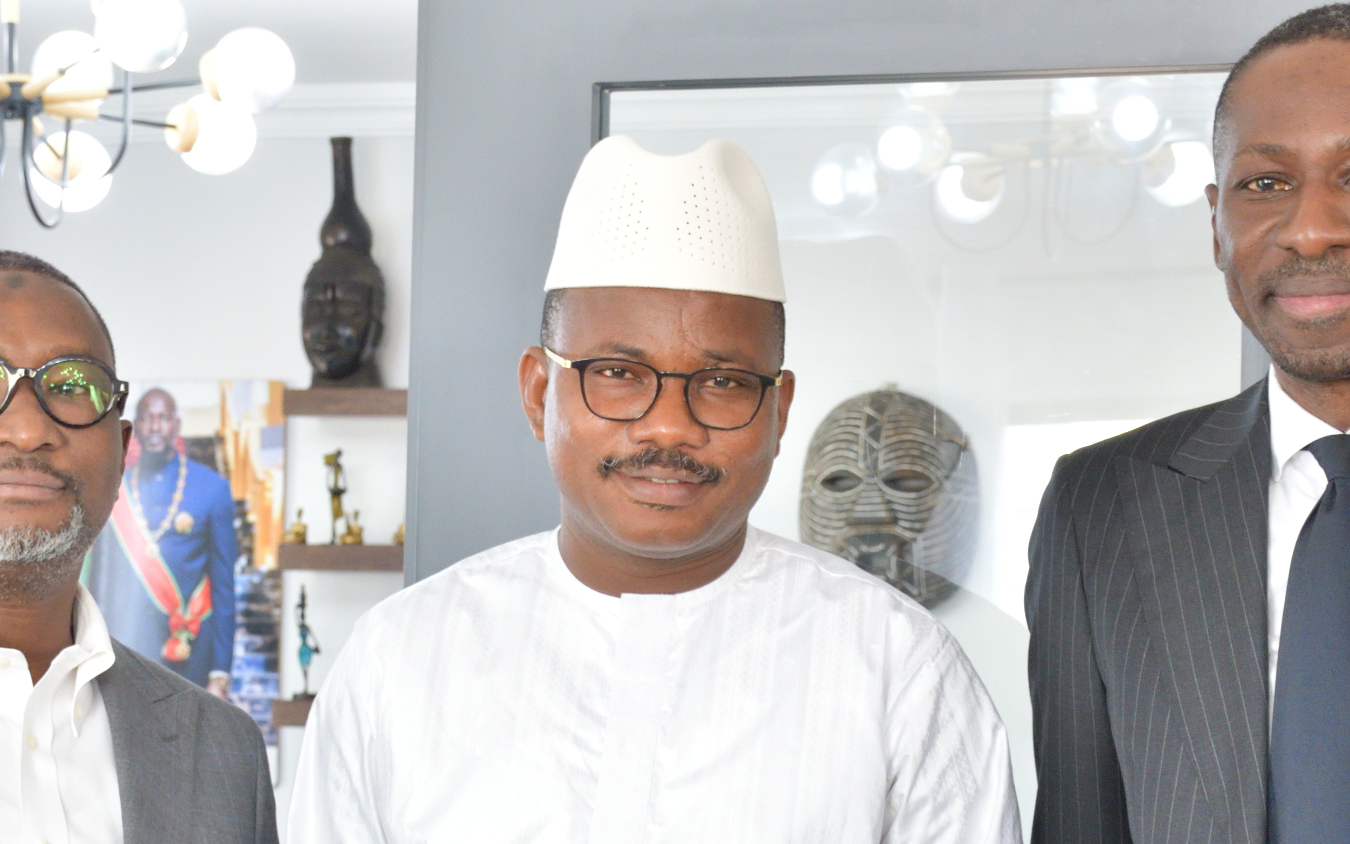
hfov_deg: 22.8
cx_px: 731
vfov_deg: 14.3
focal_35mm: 91
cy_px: 545
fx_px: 3348
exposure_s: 1/15
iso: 1000
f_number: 6.3
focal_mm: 32
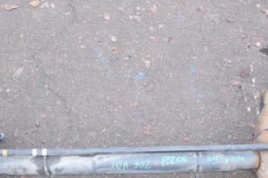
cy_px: 110
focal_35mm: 65
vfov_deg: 20.9
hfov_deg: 30.9
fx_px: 484
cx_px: 115
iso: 800
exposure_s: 1/200
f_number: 5
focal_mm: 22
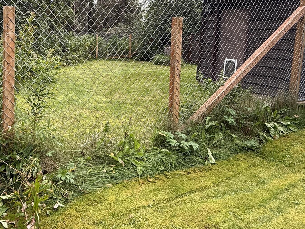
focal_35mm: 31
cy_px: 62
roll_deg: -2.0
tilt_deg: -4.9
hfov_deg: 57.0
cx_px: 101
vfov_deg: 44.2
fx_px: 273
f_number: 2.2
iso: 64
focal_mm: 2.22
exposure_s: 1/230
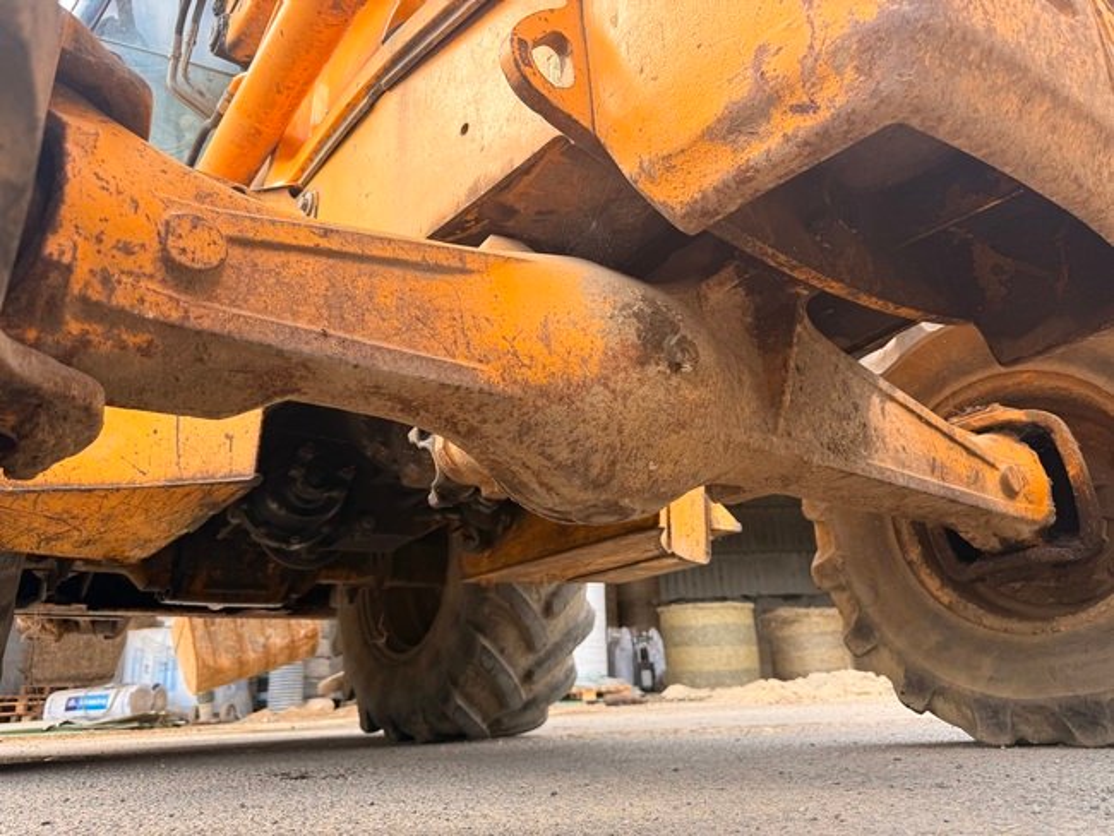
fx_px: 773
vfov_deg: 56.8
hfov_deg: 71.6
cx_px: 557
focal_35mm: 24
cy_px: 418
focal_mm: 6.76
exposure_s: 1/445
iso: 80
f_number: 1.78
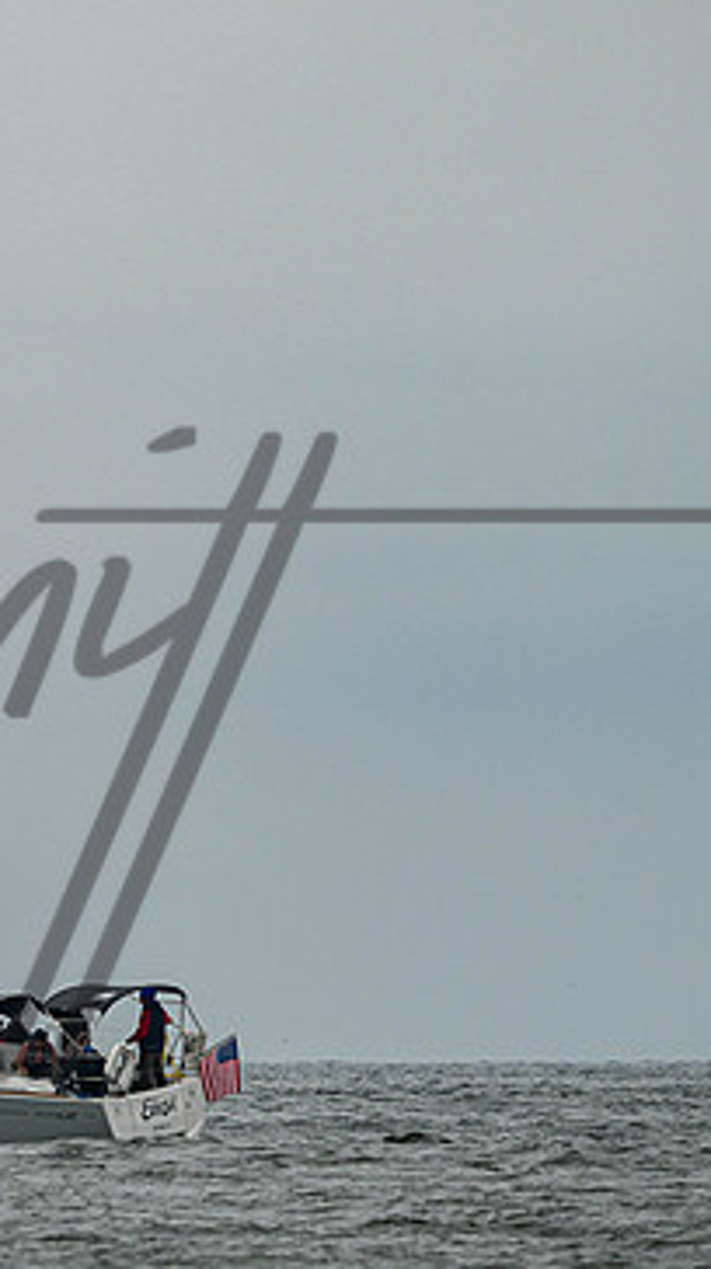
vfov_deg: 4.5
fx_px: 15998
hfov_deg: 2.5
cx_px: -34
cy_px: 523
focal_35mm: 476
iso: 250
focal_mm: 220
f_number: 5.6
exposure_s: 1/4000
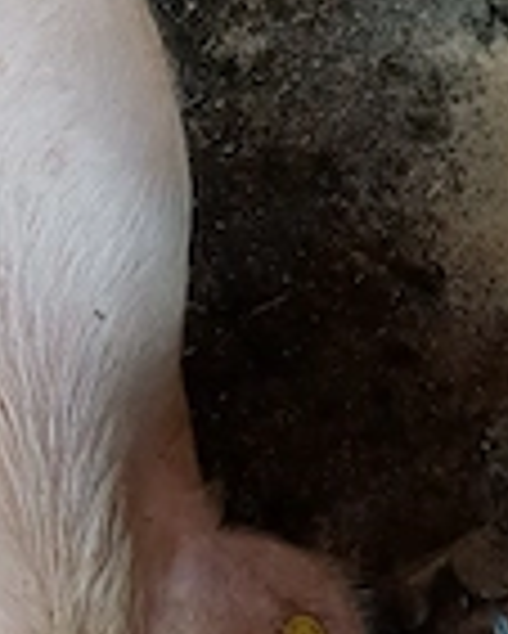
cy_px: -40
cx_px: 319
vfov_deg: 25.7
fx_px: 1295
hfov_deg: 22.1
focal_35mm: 69
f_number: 1.8
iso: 400
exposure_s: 1/50
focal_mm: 4.65
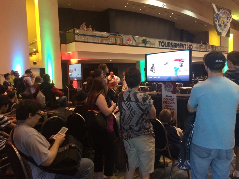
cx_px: 120
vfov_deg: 46.8
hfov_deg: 60.0
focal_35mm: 30
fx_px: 207
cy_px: 90
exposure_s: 1/30
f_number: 2.2
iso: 320
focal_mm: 4.12
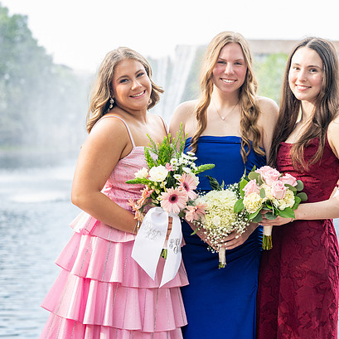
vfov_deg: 23.0
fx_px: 831
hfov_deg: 23.0
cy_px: 153
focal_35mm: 75
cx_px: 221
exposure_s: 1/320
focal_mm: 50
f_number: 2.5
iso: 250
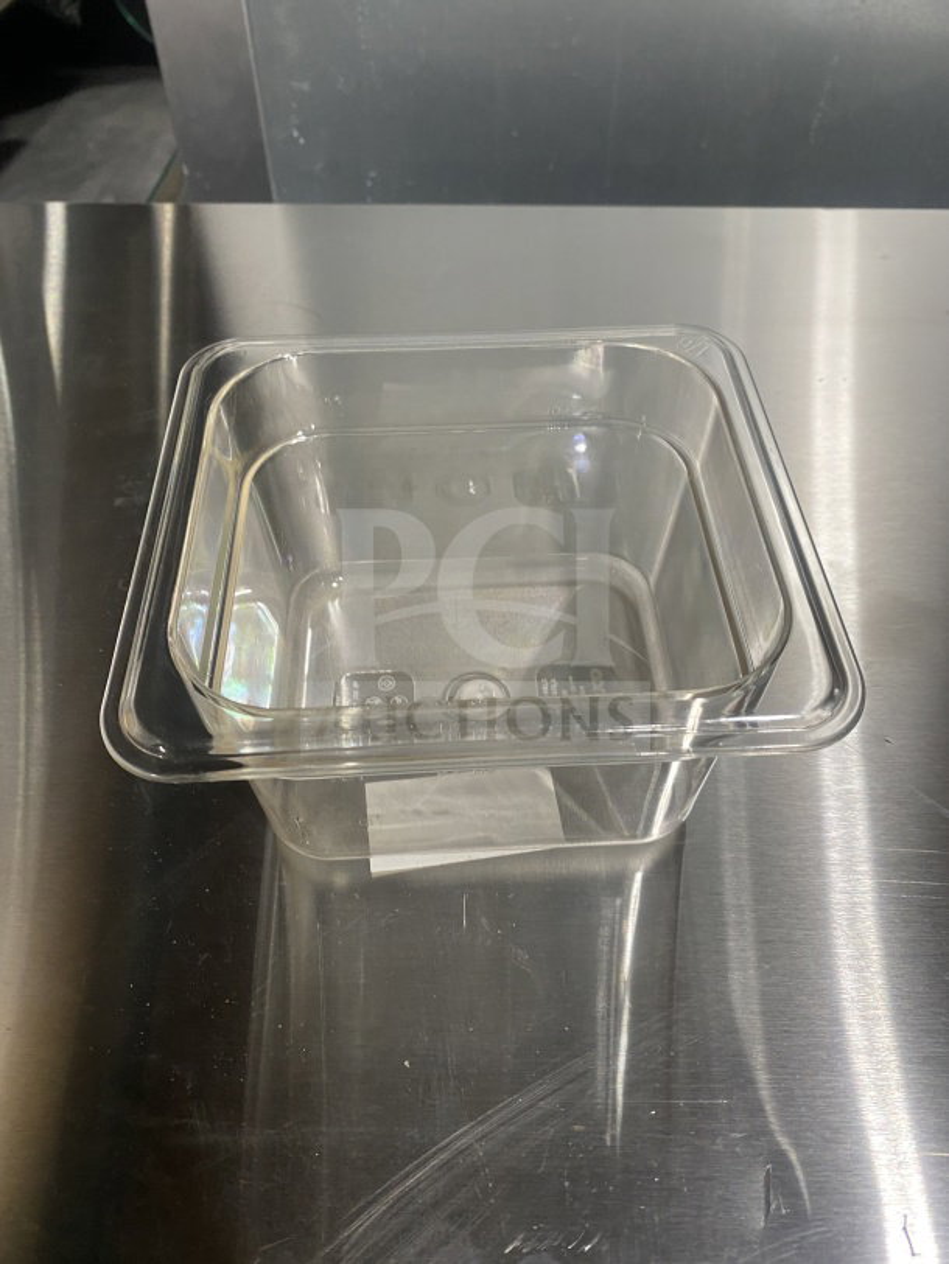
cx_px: 474
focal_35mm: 26
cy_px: 632
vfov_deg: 67.3
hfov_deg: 53.1
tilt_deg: -47.0
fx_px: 950
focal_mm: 4.25
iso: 125
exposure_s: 1/60
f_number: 1.8
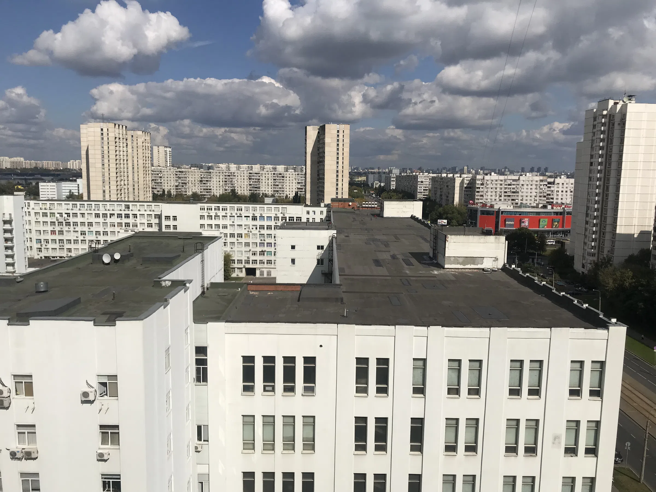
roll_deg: -1.1
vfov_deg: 49.7
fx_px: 531
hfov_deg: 63.4
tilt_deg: -7.0
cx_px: 328
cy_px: 246
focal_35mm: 28
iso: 20
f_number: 1.8
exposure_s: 1/6849
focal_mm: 3.99
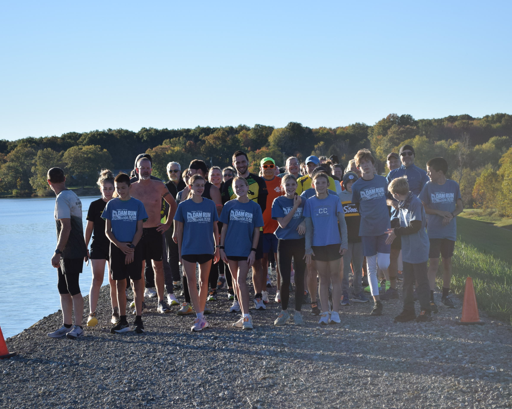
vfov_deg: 17.3
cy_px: 197
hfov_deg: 21.5
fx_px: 1349
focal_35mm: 89
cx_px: 242
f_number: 5.6
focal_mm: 50
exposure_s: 1/1600
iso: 400
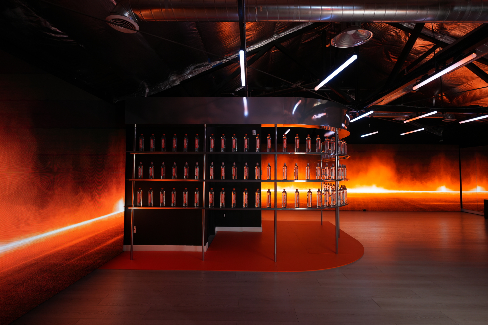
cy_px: 162
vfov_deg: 67.4
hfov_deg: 90.0
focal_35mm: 18
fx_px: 244
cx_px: 244
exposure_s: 1/125
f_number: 2.8
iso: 400
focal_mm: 18
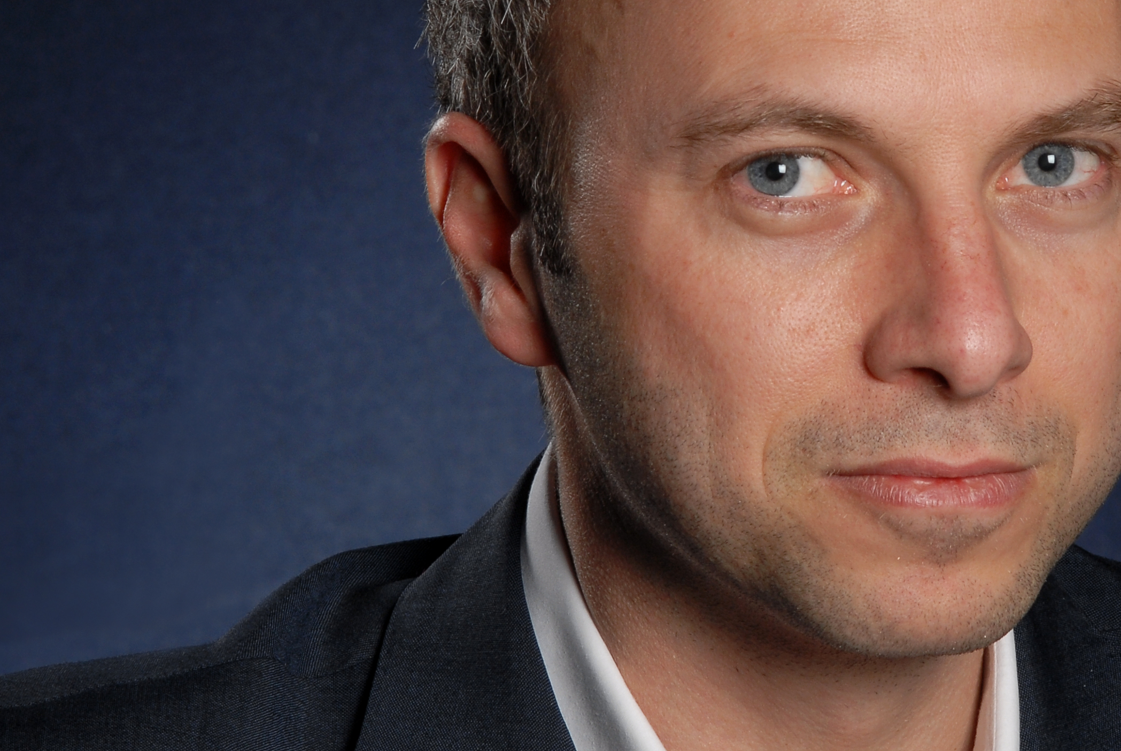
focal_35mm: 374
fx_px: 11658
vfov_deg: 3.7
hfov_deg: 5.5
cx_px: 849
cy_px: 258
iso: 160
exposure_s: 1/125
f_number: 11
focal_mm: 135
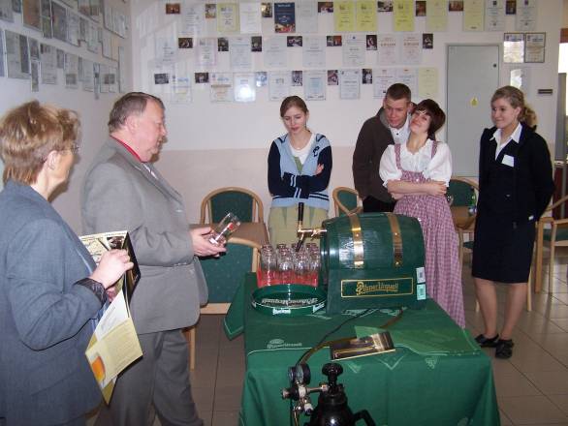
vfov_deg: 37.7
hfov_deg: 49.0
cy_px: 213
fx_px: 624
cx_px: 284
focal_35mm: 38
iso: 140
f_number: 2.8
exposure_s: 1/60
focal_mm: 6.3
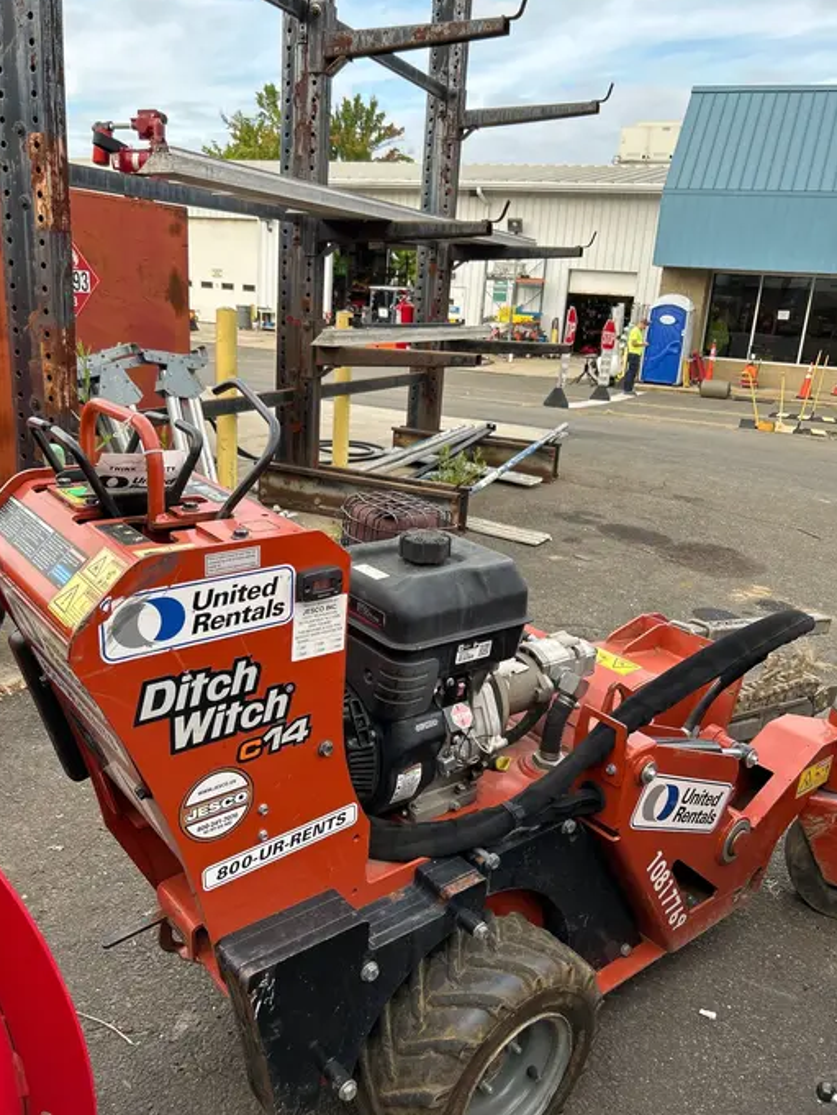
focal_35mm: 28
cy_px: 576
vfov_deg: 63.4
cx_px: 409
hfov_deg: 49.8
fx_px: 902
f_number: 1.5
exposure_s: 1/639
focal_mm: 5.7
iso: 50
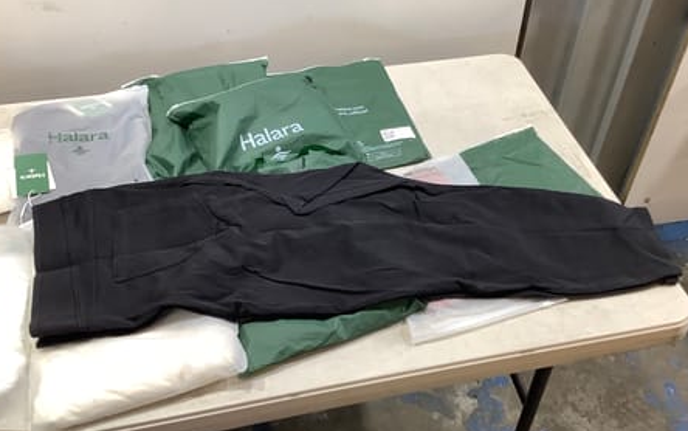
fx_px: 694
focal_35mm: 37
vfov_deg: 34.5
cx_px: 369
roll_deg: +0.4
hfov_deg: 52.7
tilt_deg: -41.7
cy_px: 209
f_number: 2.4
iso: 100
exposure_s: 1/50
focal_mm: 3.3
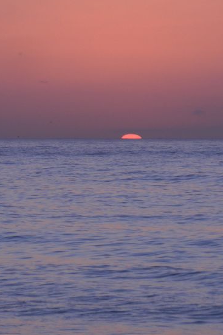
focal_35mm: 397
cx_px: 143
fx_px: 3691
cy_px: 158
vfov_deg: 5.2
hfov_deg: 3.5
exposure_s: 1/200
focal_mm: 46.7
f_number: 5.2
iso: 160
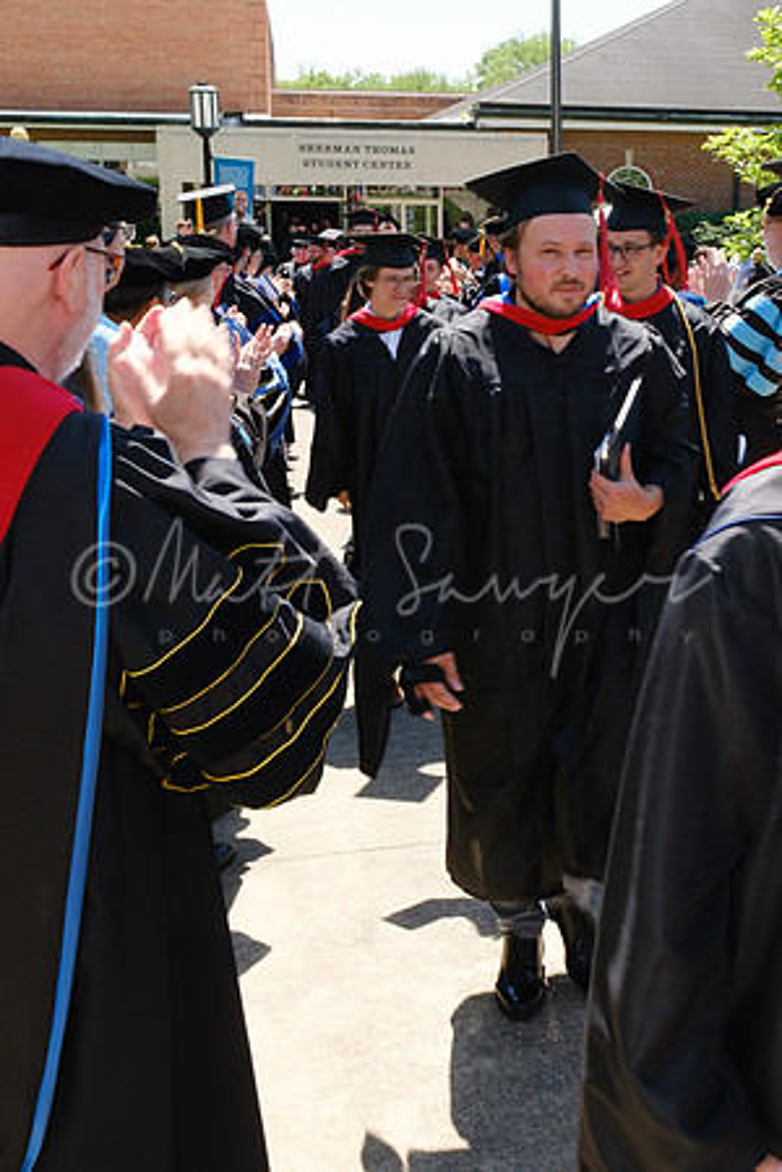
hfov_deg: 31.6
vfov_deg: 46.5
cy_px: 493
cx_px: 566
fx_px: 1360
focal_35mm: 42
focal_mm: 16
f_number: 10
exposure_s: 1/60
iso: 200
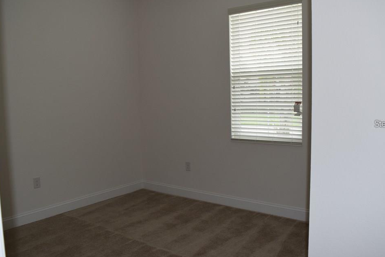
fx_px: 332
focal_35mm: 31
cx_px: 192
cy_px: 123
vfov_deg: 42.3
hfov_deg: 60.3
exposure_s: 1/125
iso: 720
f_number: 5.6
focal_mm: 18
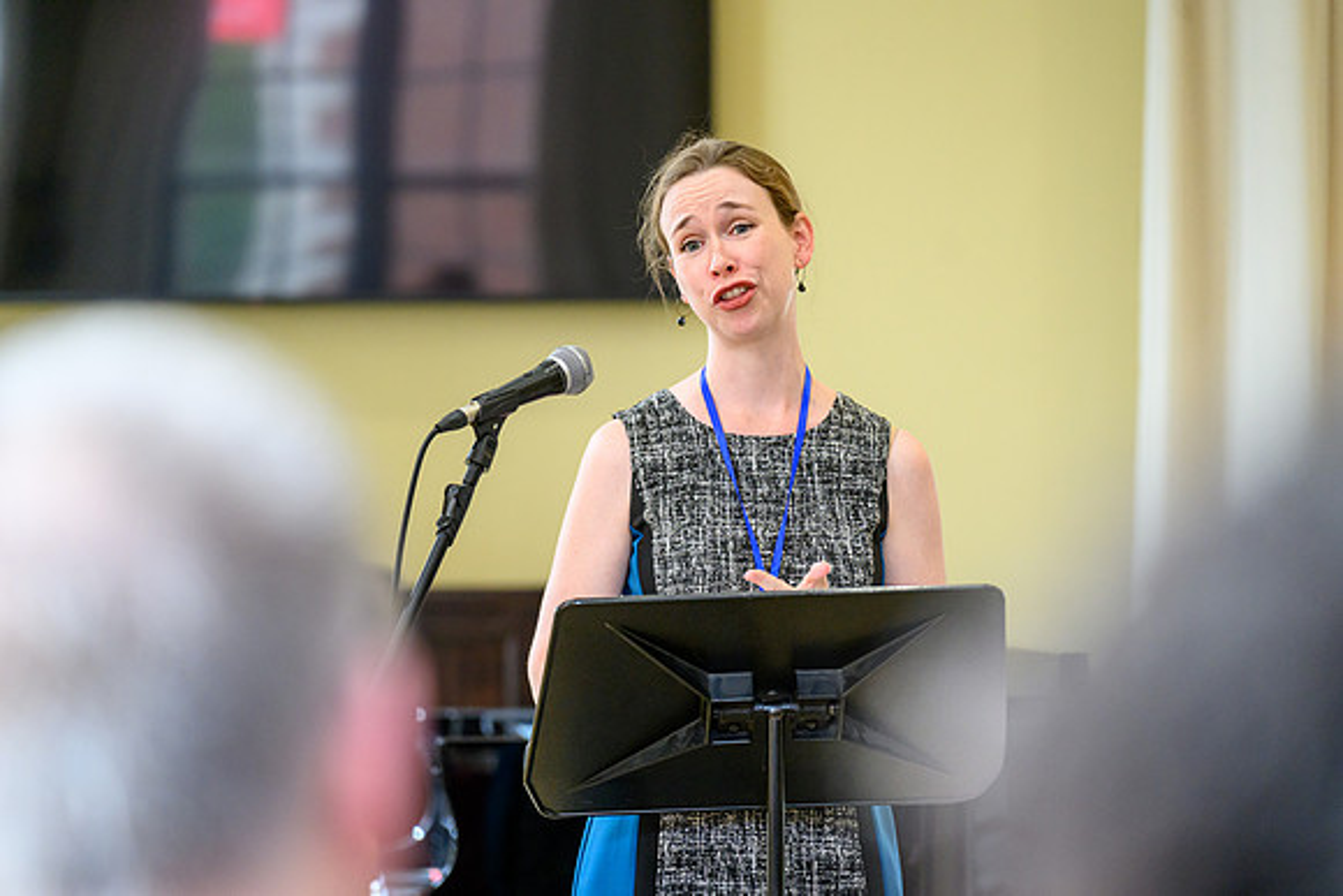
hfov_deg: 13.4
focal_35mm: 154
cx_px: 672
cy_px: 448
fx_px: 5731
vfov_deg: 8.9
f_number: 2.8
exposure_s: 1/400
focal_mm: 150
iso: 3200
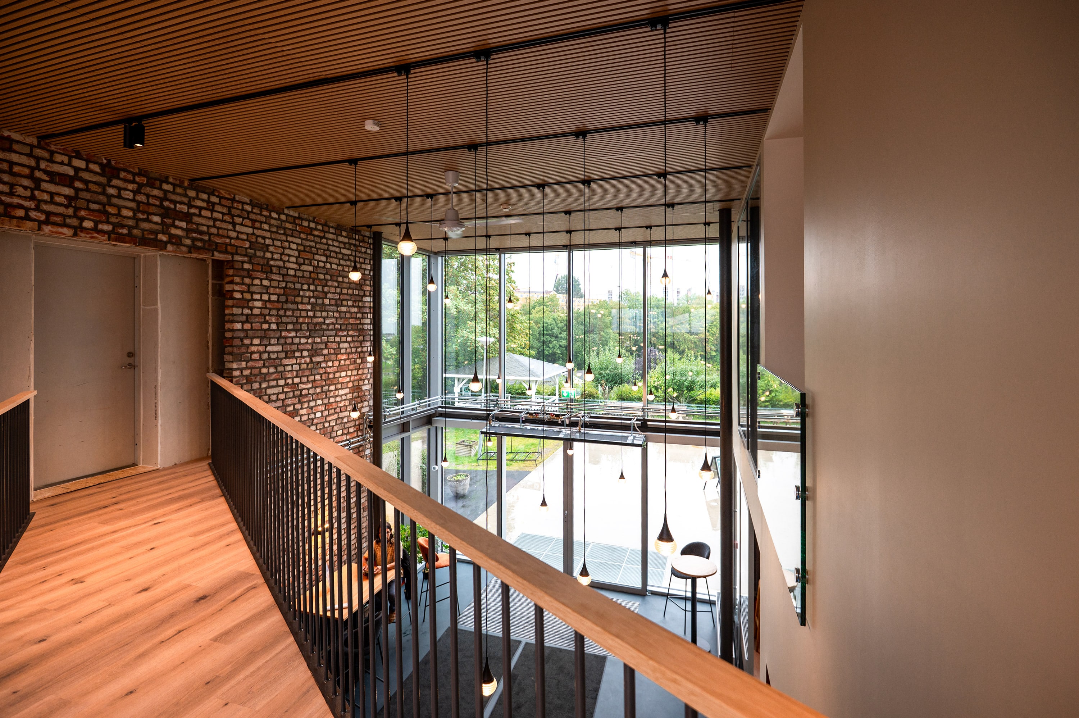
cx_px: 540
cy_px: 359
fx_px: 479
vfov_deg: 73.7
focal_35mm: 16
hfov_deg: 96.8
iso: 125
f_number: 4
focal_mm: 16
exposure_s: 1/160
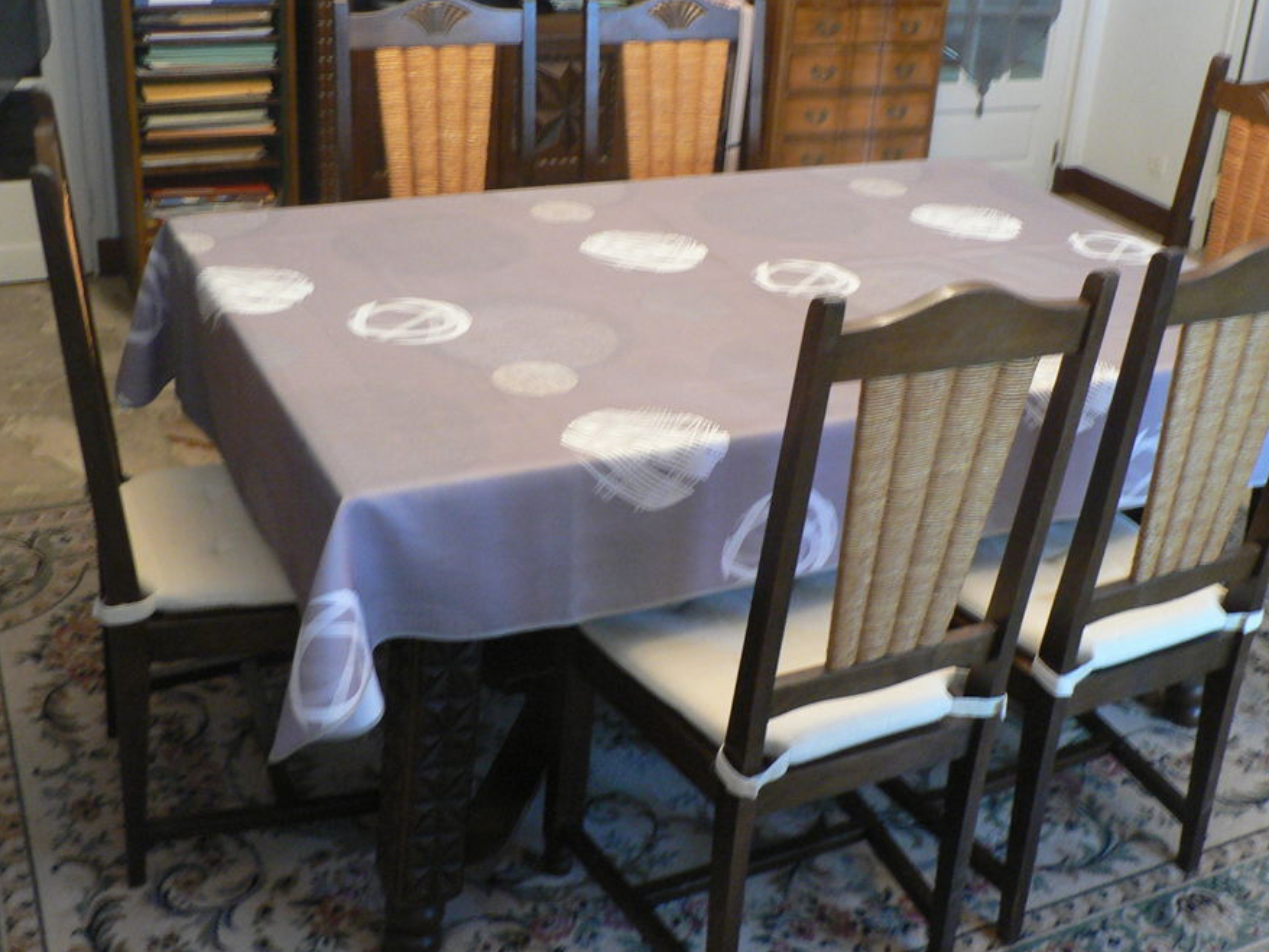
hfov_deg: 45.7
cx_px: 714
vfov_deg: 35.1
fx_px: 1503
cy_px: 413
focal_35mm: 41
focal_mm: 6
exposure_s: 1/4
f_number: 2.8
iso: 200
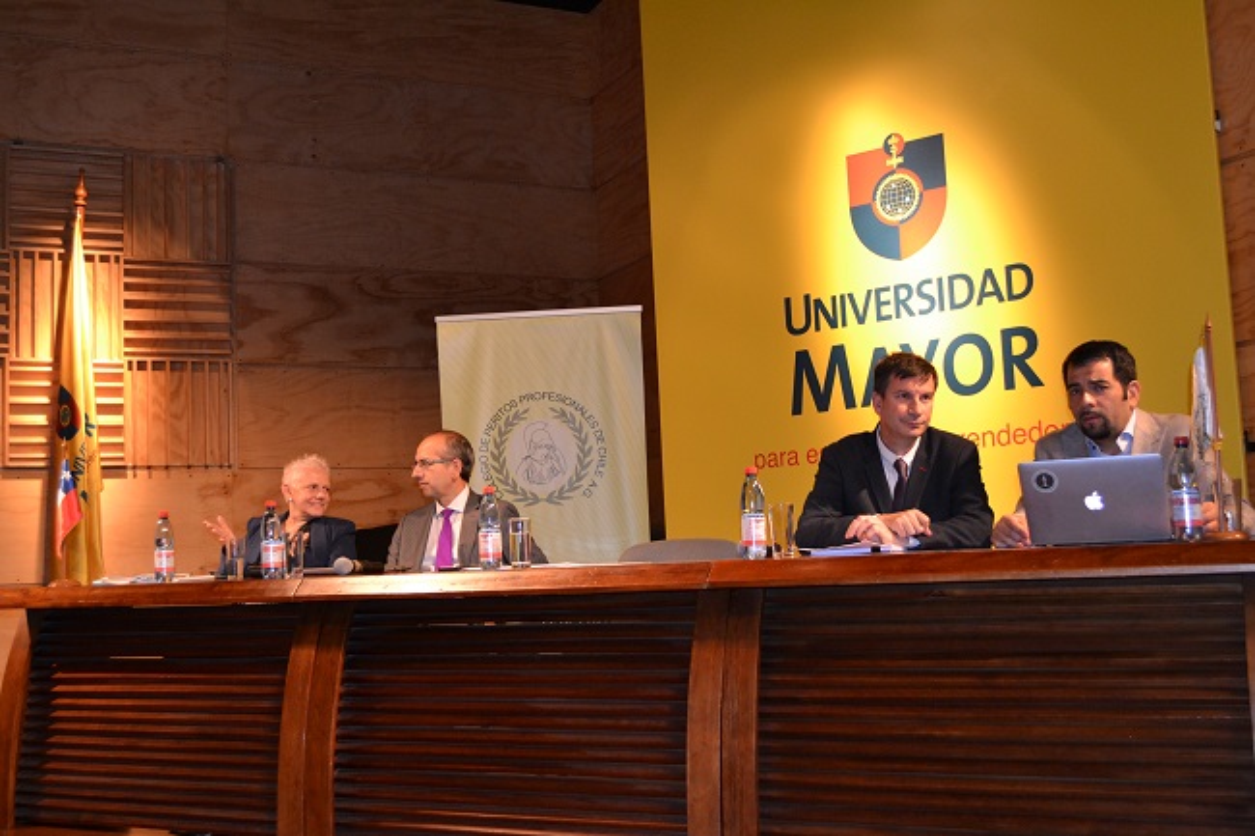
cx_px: 628
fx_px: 1359
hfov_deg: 49.6
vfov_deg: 34.2
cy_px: 418
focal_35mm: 39
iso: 1400
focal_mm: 26
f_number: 4.2
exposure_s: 1/60
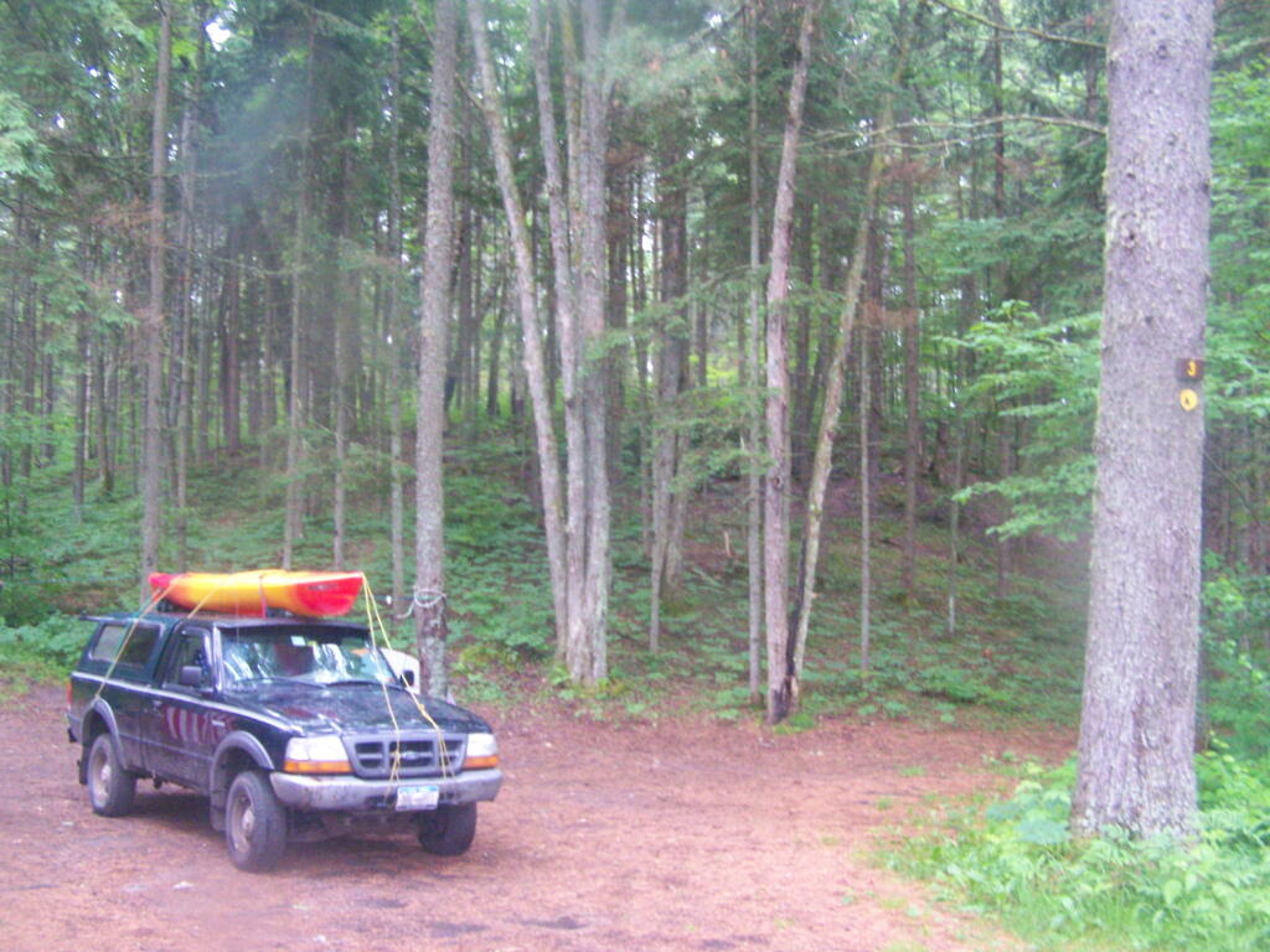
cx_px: 635
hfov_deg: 49.0
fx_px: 1394
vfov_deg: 37.7
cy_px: 476
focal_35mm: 38
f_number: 2.8
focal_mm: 6.3
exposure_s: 1/80
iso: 400
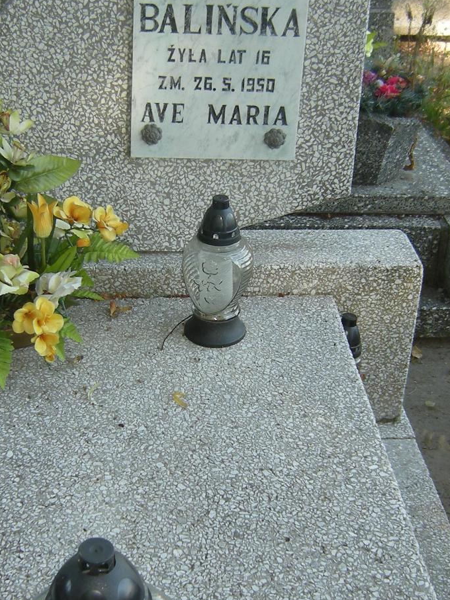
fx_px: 1040
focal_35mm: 60
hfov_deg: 24.4
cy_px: 297
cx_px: 174
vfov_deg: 32.2
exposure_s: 1/120
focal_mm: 4.7
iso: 64
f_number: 2.8
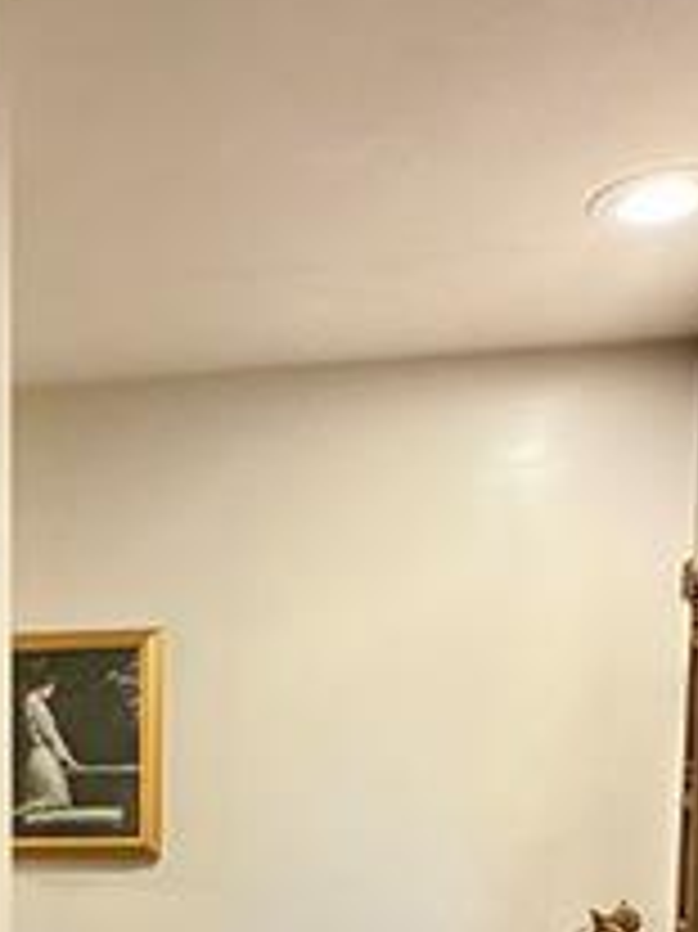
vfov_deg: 32.7
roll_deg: -0.5
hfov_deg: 26.5
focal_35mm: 52
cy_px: 1009
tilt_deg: -5.6
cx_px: 5
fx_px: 1399
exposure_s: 1/60
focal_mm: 2.22
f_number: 2.2
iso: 640
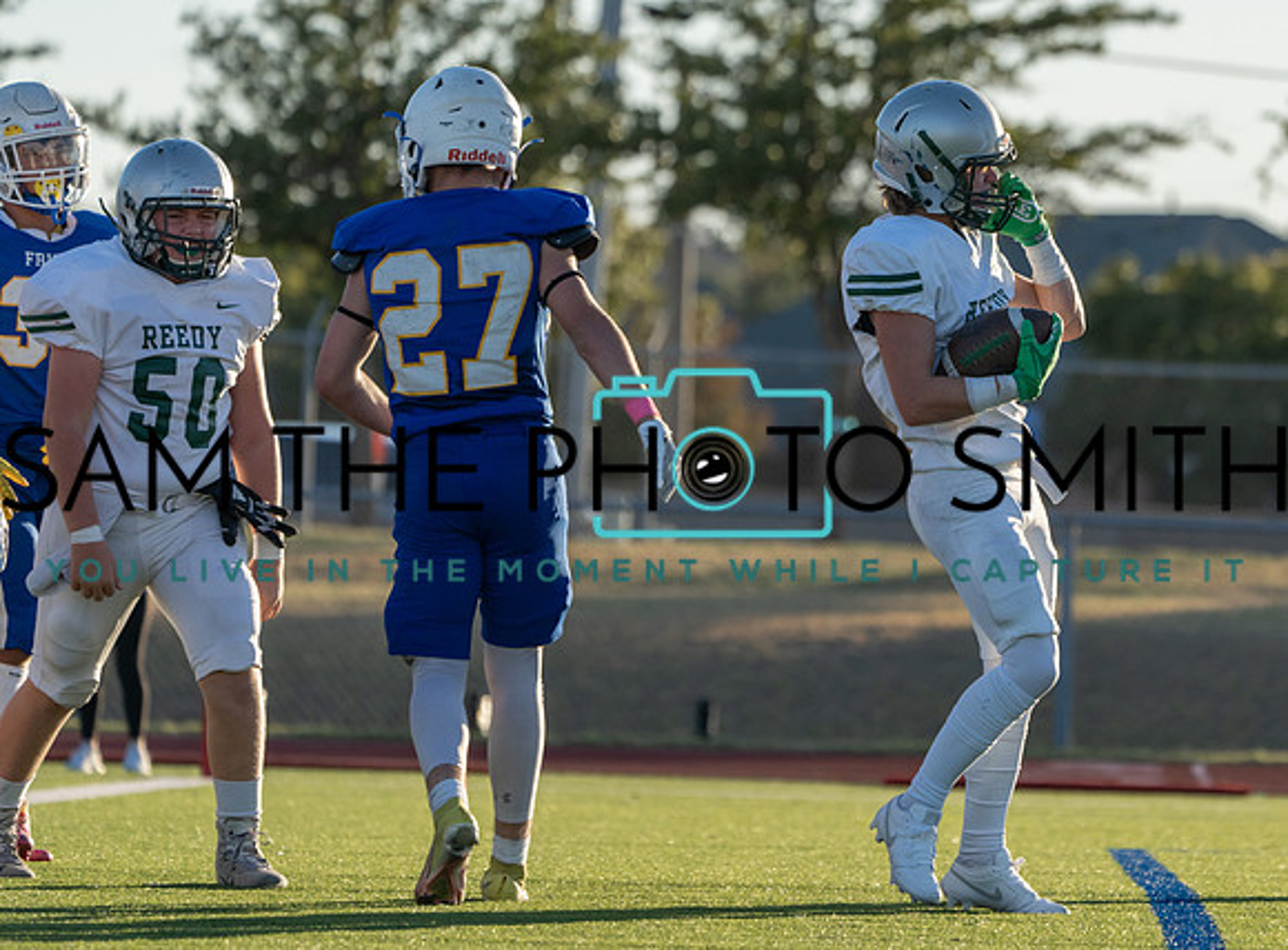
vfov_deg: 4.2
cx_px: 880
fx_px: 13089
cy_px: 443
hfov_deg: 5.6
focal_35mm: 354
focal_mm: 262
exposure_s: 1/1250
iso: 400
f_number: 5.6
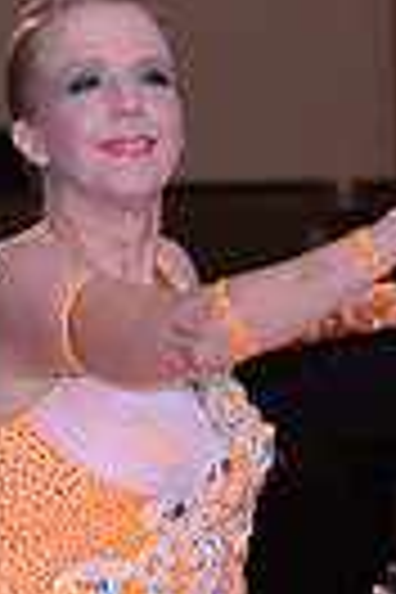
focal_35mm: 485
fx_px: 8002
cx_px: 380
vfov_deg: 4.2
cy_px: 760
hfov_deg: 2.8
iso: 1600
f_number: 5
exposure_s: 1/250
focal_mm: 110
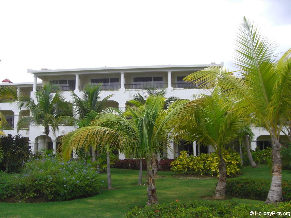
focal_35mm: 38
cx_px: 146
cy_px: 109
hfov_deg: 49.0
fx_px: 319
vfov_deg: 37.7
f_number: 8
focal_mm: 6.2
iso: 100
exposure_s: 1/100
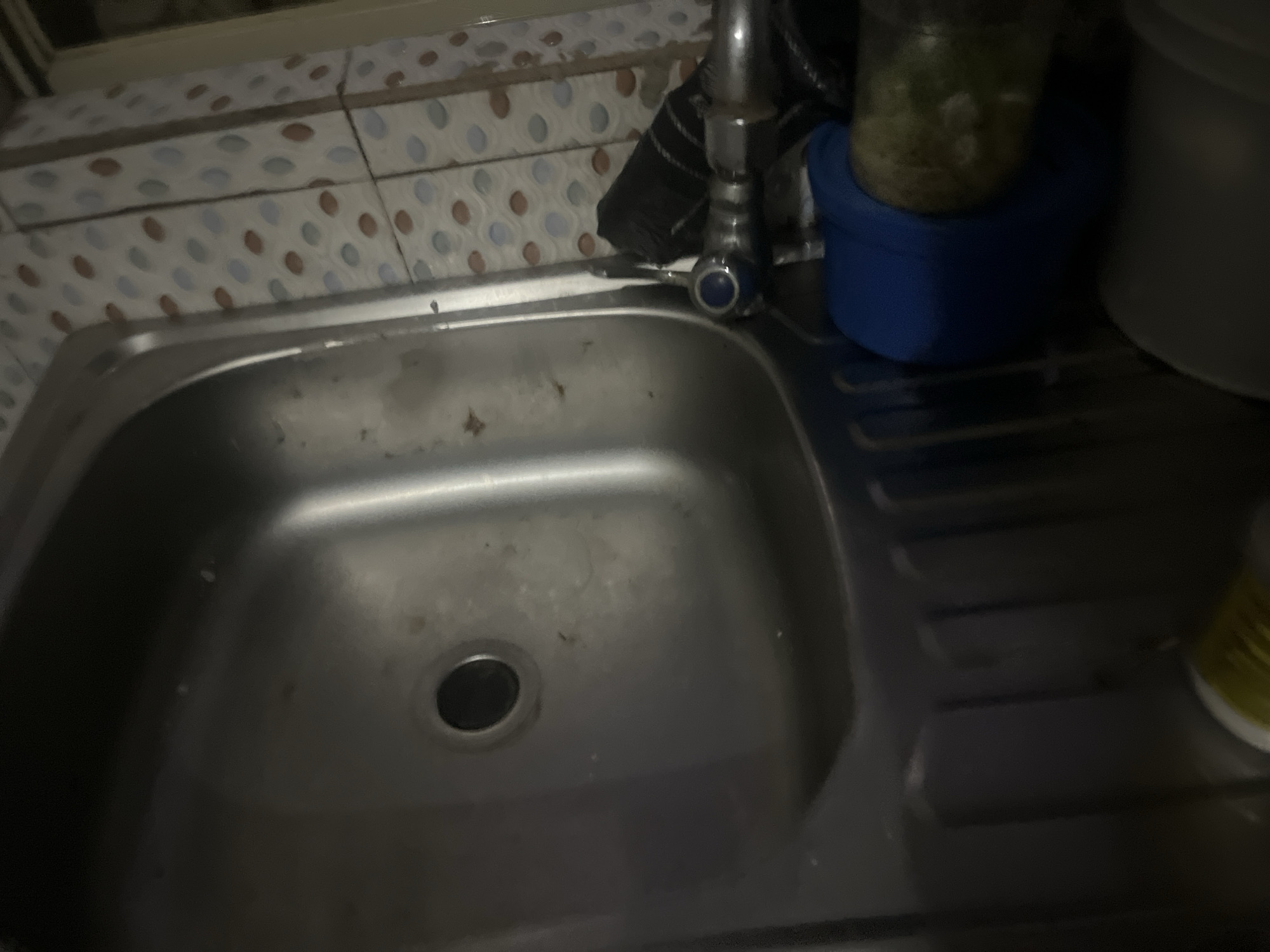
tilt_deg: -52.2
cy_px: 476
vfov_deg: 53.1
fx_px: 954
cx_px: 635
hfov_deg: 67.3
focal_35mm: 26
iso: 2000
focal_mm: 5.1
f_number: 1.6
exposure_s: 1/15
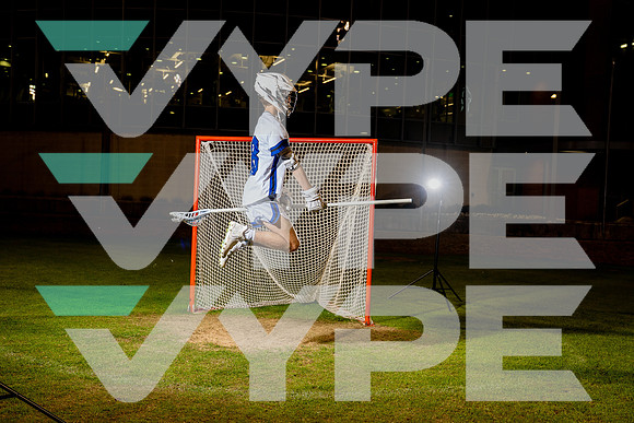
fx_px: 722
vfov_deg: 32.6
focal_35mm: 41
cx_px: 317
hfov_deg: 47.4
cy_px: 212
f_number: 4
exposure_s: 1/250
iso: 400
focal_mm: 41
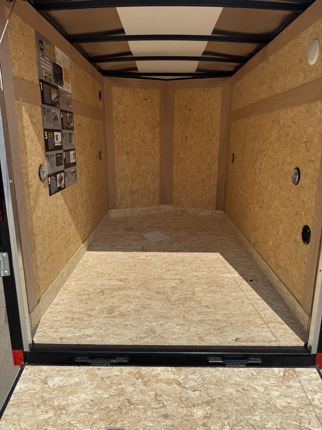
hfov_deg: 56.8
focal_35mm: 24
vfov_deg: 71.6
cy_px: 215
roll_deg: -0.3
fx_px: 298
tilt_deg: -12.4
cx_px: 161
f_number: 1.78
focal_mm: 6.76
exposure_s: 1/9091
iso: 80
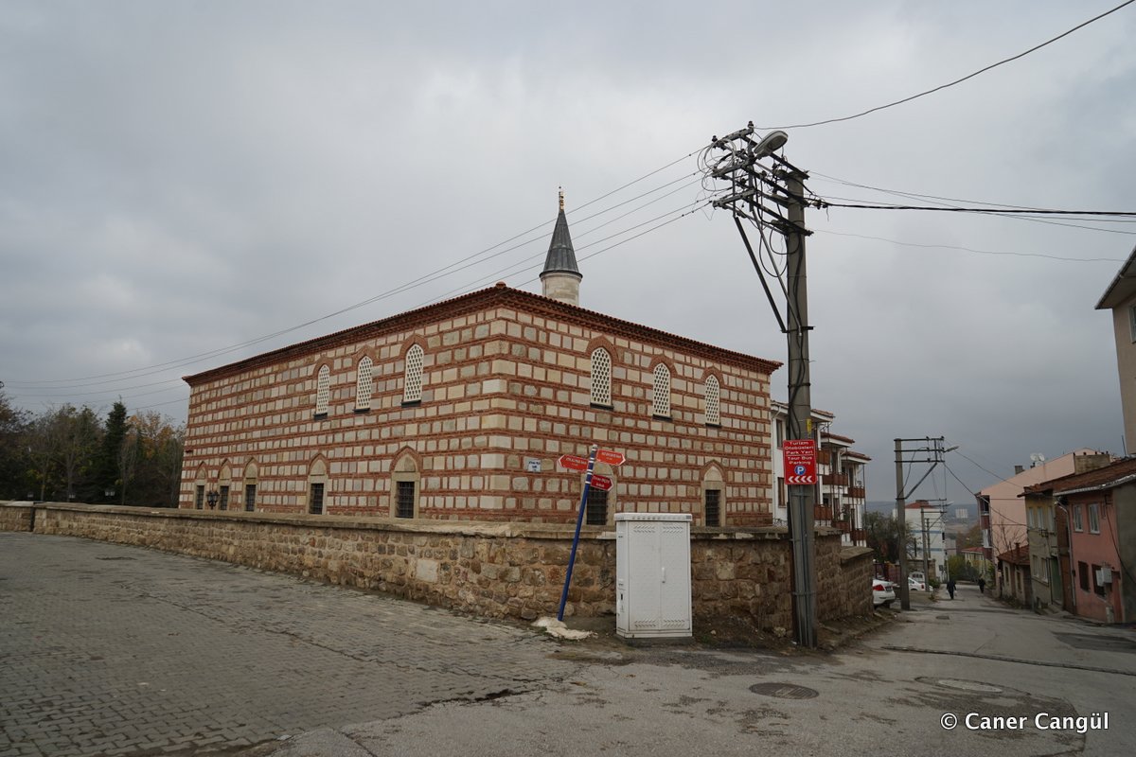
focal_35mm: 24
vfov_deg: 53.1
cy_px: 378
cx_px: 568
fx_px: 757
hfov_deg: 73.7
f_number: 8
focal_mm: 24
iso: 100
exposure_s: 1/200
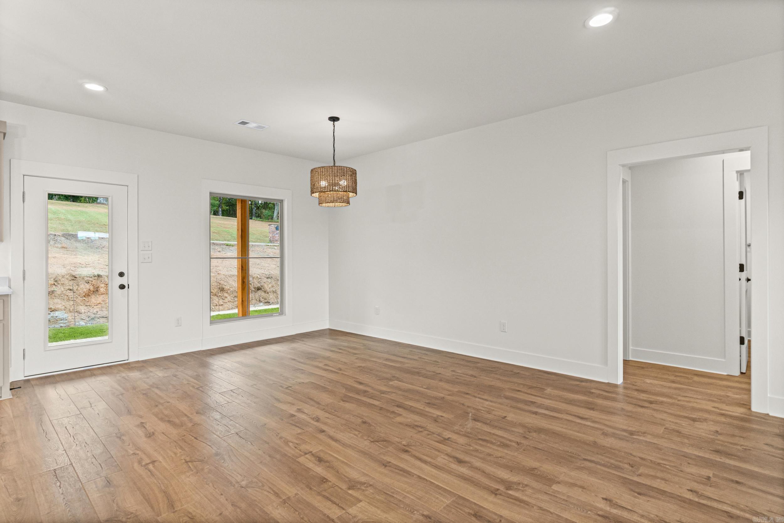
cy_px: 262
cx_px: 392
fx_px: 392
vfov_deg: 67.4
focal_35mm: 18
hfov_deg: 90.0
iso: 250
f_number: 9
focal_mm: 12
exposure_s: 1/13
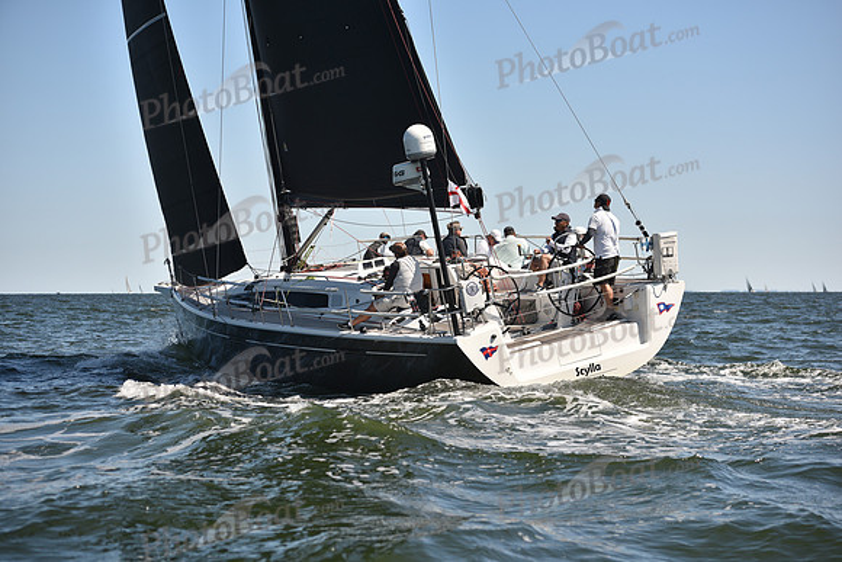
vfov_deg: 19.5
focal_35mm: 70
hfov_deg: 28.8
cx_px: 421
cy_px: 281
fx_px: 1638
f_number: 3.5
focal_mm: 70
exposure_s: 1/1600
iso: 250
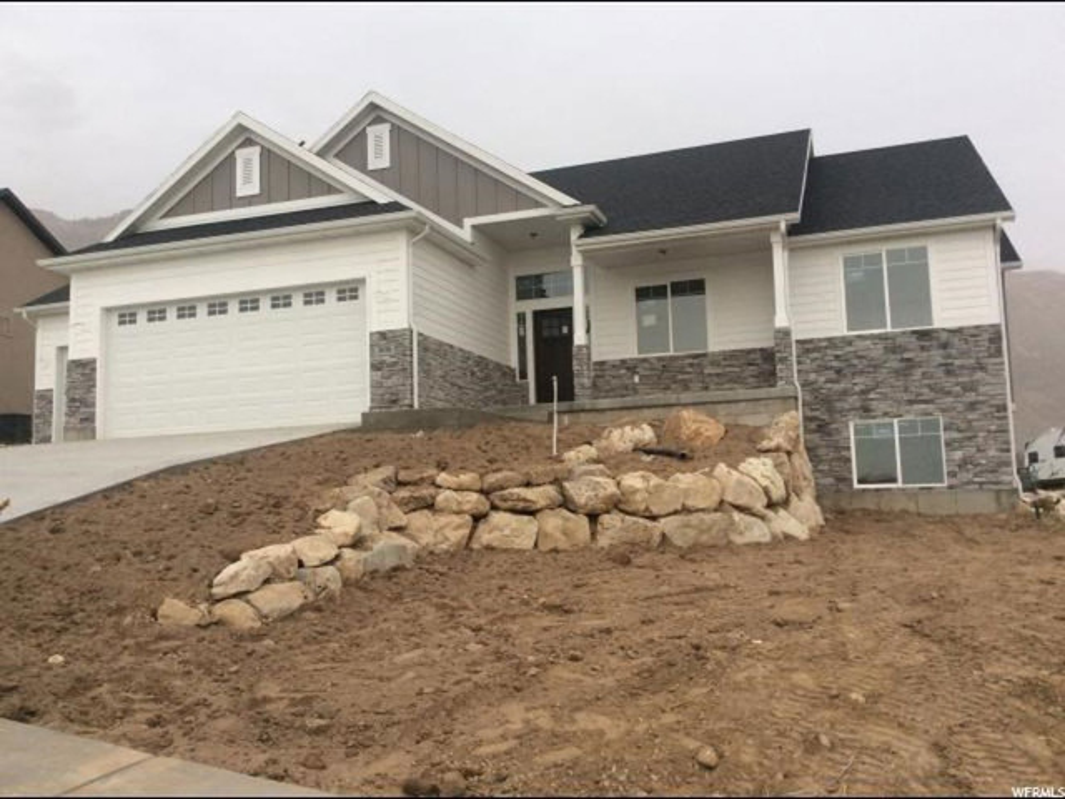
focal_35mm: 32
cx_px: 532
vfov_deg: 44.2
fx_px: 985
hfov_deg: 56.8
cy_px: 400
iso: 40
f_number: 2.4
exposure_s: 1/120
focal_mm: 3.3
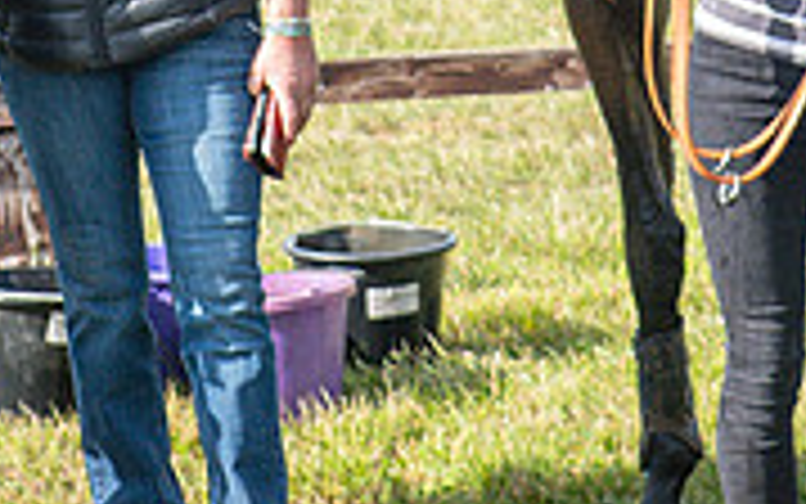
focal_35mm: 186
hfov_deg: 11.3
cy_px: -166
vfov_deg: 7.0
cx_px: 430
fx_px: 4087
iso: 640
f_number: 4
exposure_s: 1/1400
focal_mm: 32
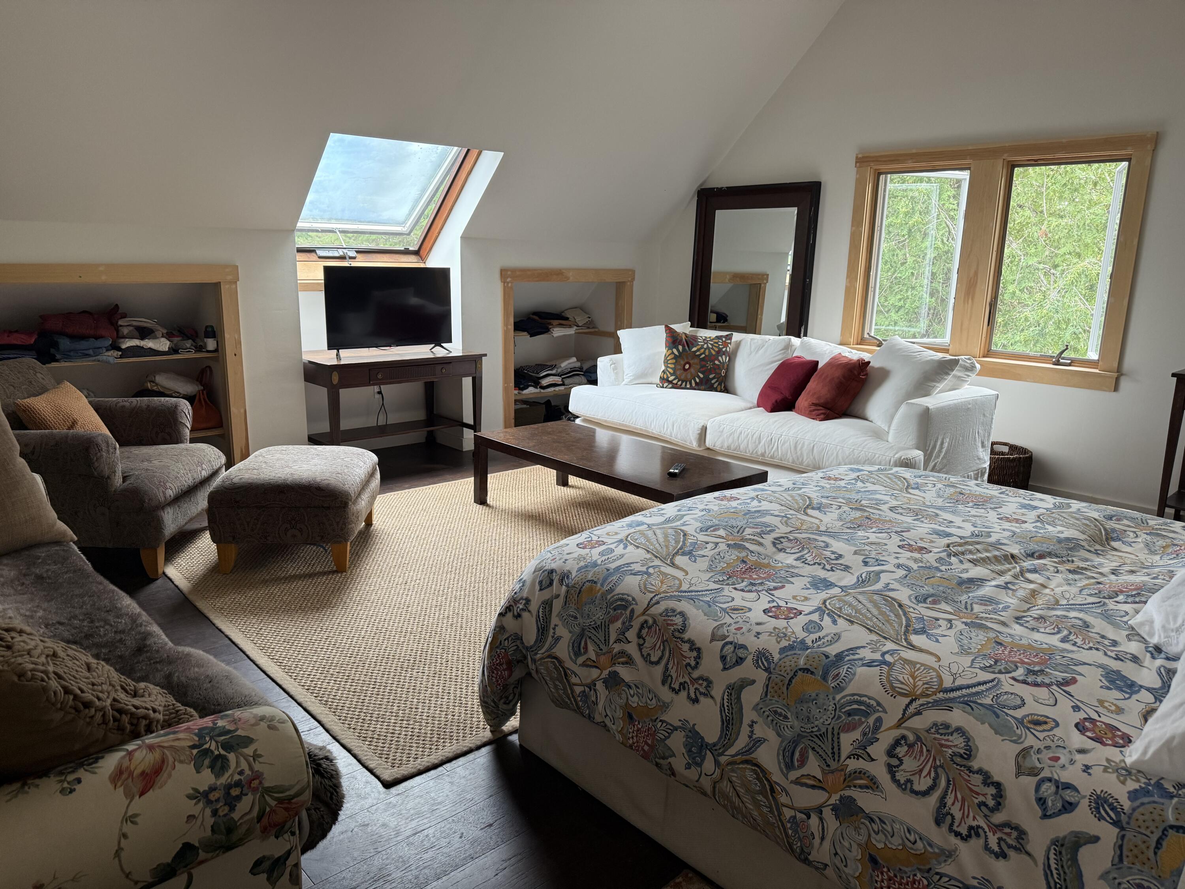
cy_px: 444
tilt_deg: -11.6
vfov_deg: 56.8
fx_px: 822
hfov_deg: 71.6
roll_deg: -1.4
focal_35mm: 24
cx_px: 592
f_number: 1.78
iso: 200
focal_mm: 6.76
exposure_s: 1/87
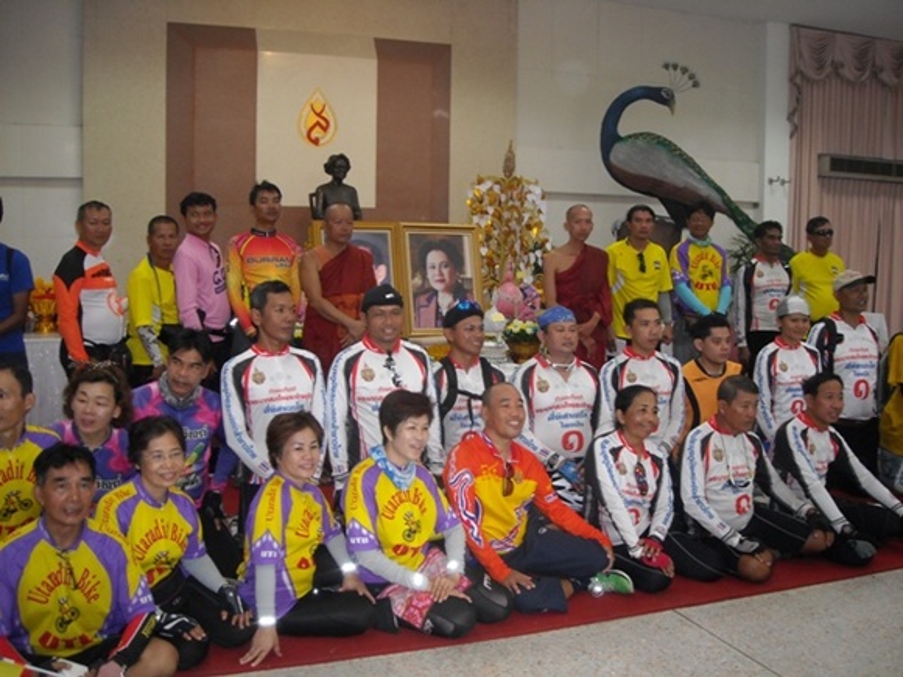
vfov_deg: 40.7
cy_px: 338
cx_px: 452
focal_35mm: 35
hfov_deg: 52.6
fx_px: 913
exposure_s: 1/45
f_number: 2.8
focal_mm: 5.7
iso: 200
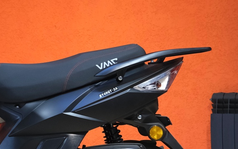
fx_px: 856
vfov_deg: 9.9
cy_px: 68
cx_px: -21
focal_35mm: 132
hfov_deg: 15.4
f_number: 4
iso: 1600
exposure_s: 1/100
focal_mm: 32.5
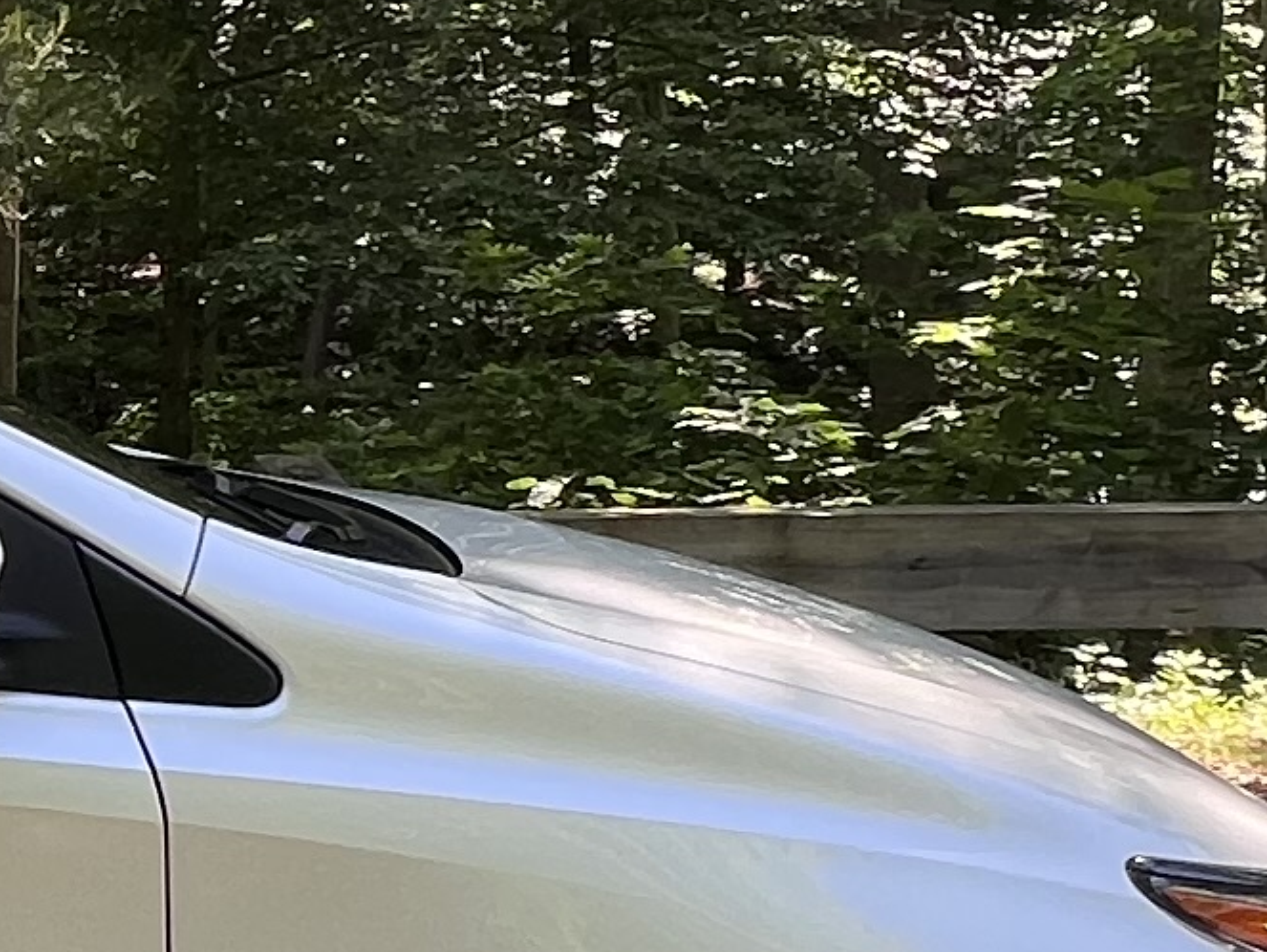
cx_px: -942
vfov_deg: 18.7
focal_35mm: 79
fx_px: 2893
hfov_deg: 19.3
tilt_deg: -7.4
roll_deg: +3.0
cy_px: 445
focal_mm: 1.57
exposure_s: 1/144
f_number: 1.8
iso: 32
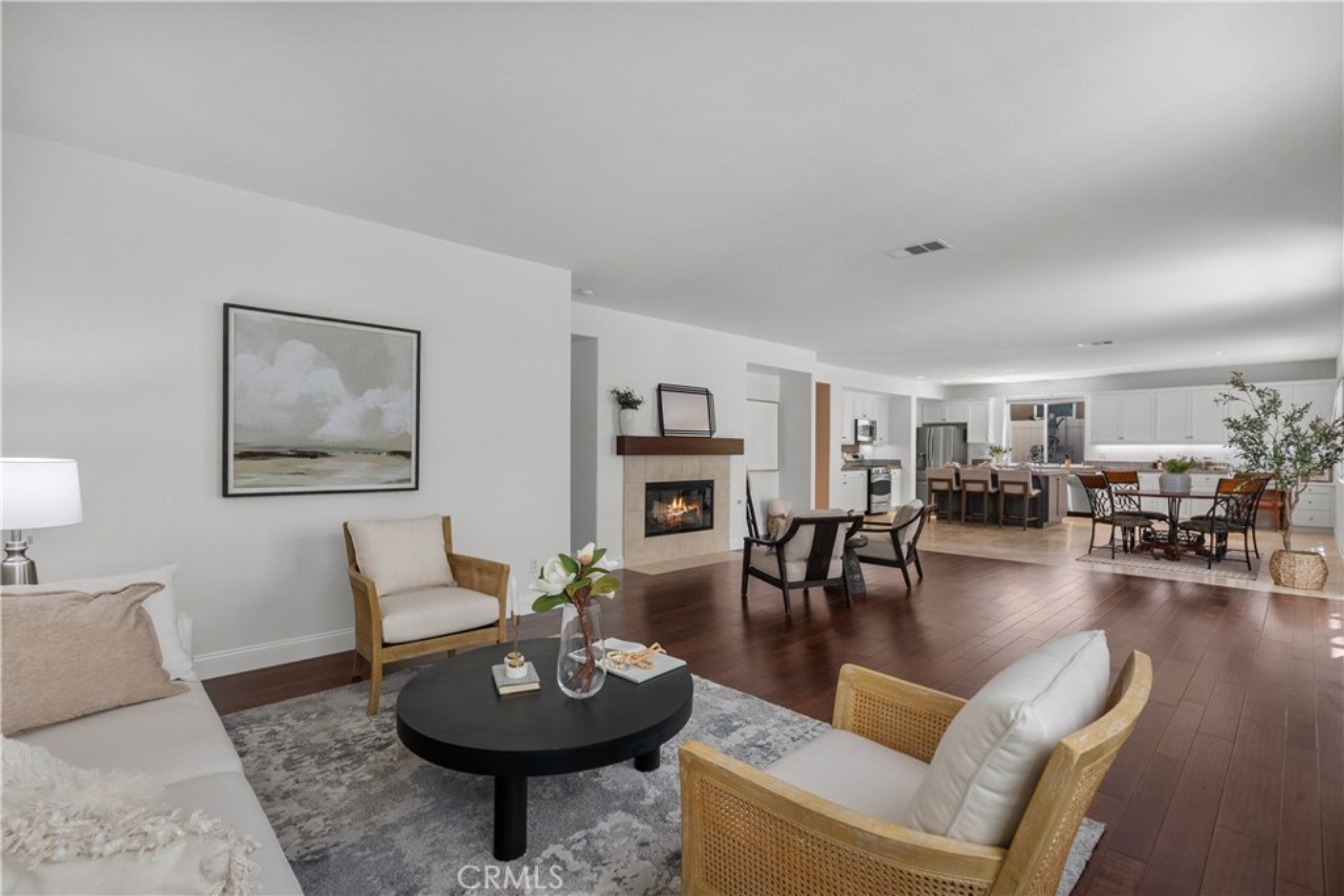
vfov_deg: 73.8
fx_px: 597
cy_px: 448
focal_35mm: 16
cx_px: 672
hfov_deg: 96.7
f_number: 8
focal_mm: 16
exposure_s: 1/6
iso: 2000
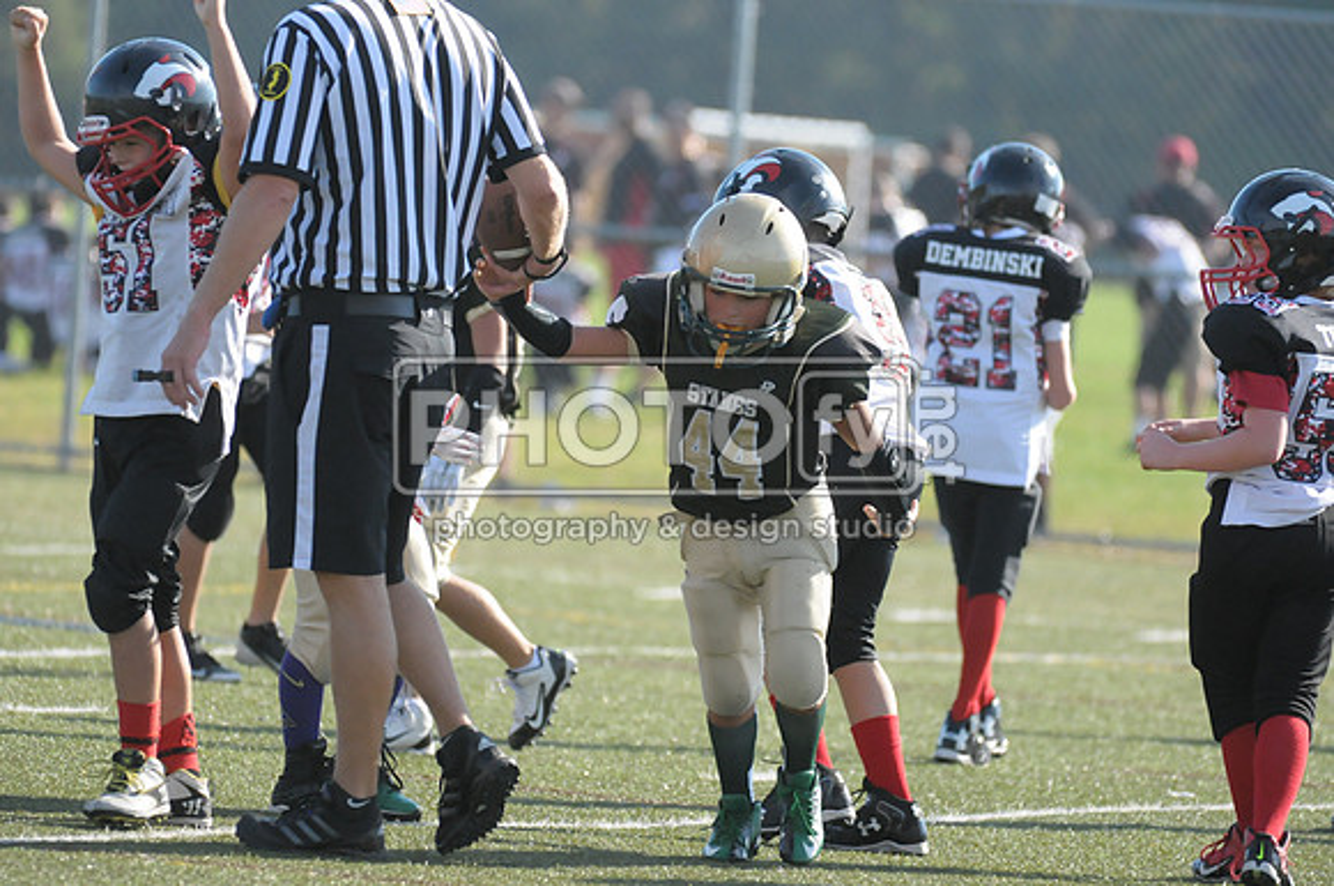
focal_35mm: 360
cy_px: 443
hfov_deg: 5.7
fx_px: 13321
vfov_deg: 3.8
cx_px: 667
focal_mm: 240
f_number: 4
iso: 1600
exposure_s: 1/4000
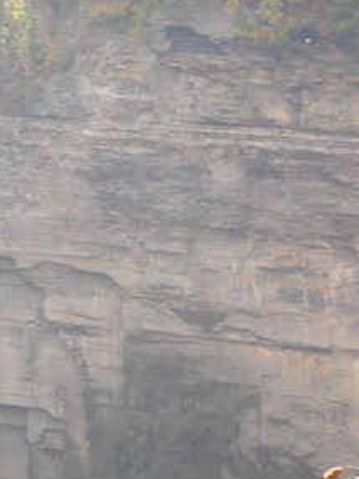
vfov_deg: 7.7
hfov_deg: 5.8
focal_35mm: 257
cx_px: -29
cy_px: 450
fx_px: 3554
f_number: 4.9
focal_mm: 24
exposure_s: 1/59.7
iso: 100
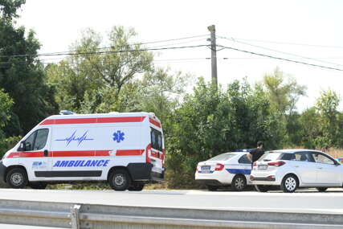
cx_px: 172
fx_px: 667
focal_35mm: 70
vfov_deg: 19.5
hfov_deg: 28.8
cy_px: 114
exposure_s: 1/640
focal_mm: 70
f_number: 4
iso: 250
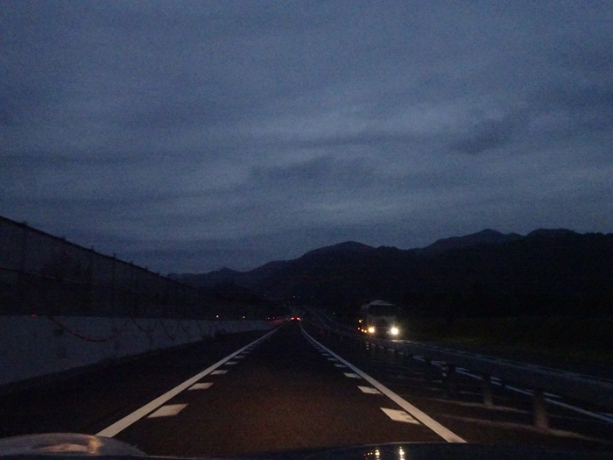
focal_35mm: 31
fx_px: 549
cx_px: 306
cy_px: 230
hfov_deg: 58.4
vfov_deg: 45.4
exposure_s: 1/125
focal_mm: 5.26
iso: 3200
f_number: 4
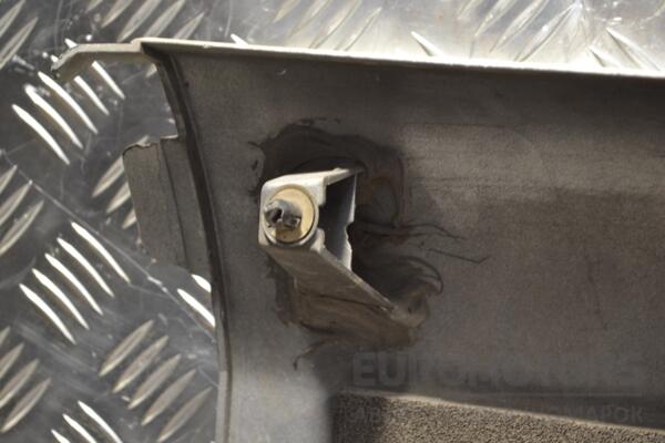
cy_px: 222
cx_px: 332
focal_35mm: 82
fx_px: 1524
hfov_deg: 24.6
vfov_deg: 16.6
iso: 640
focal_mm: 55
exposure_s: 1/30
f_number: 5.6
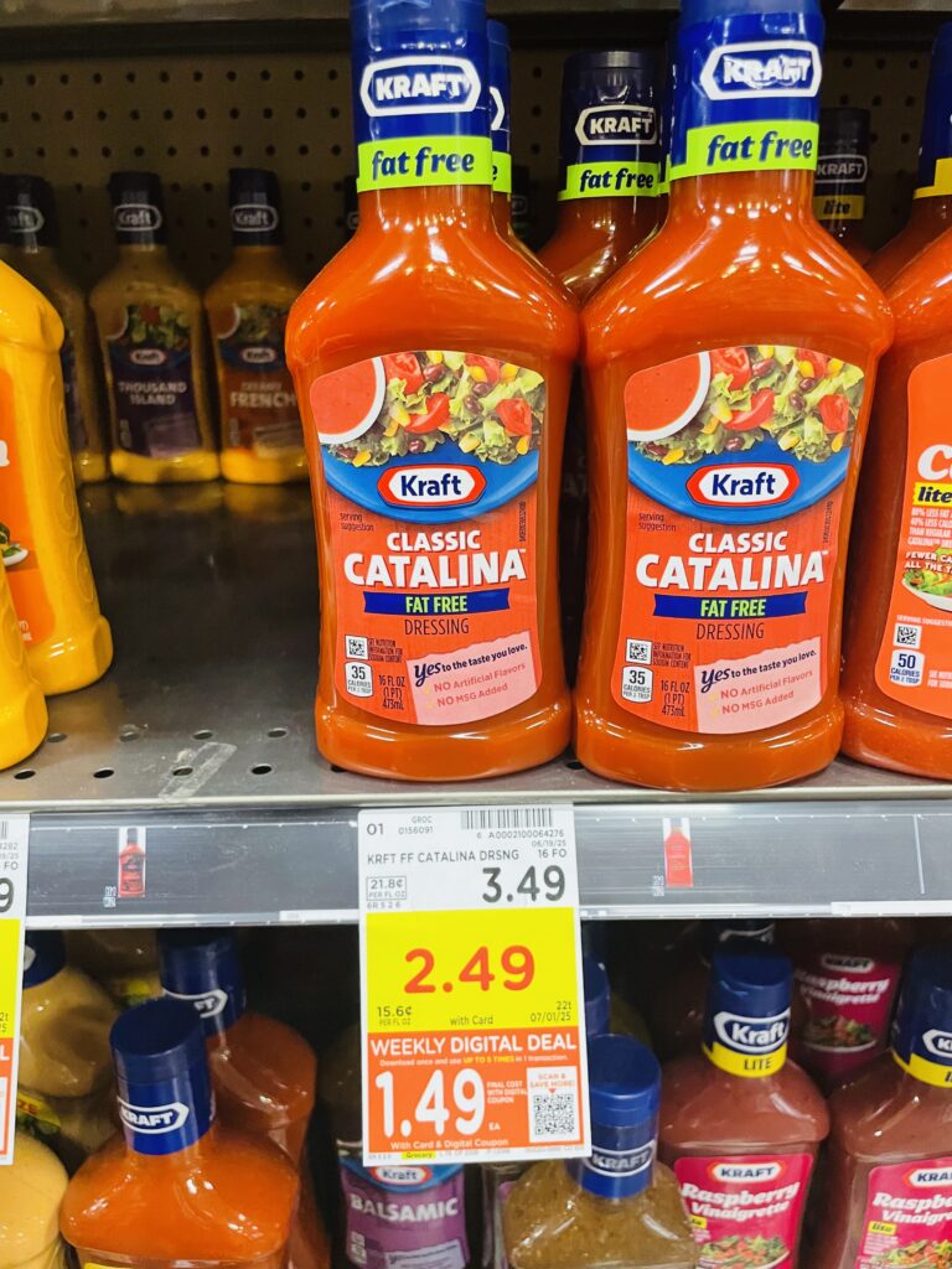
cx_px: 476
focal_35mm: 26
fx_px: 953
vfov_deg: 67.3
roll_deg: +0.7
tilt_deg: -21.2
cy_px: 634
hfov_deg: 53.1
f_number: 1.6
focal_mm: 4.2
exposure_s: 1/60
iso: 320
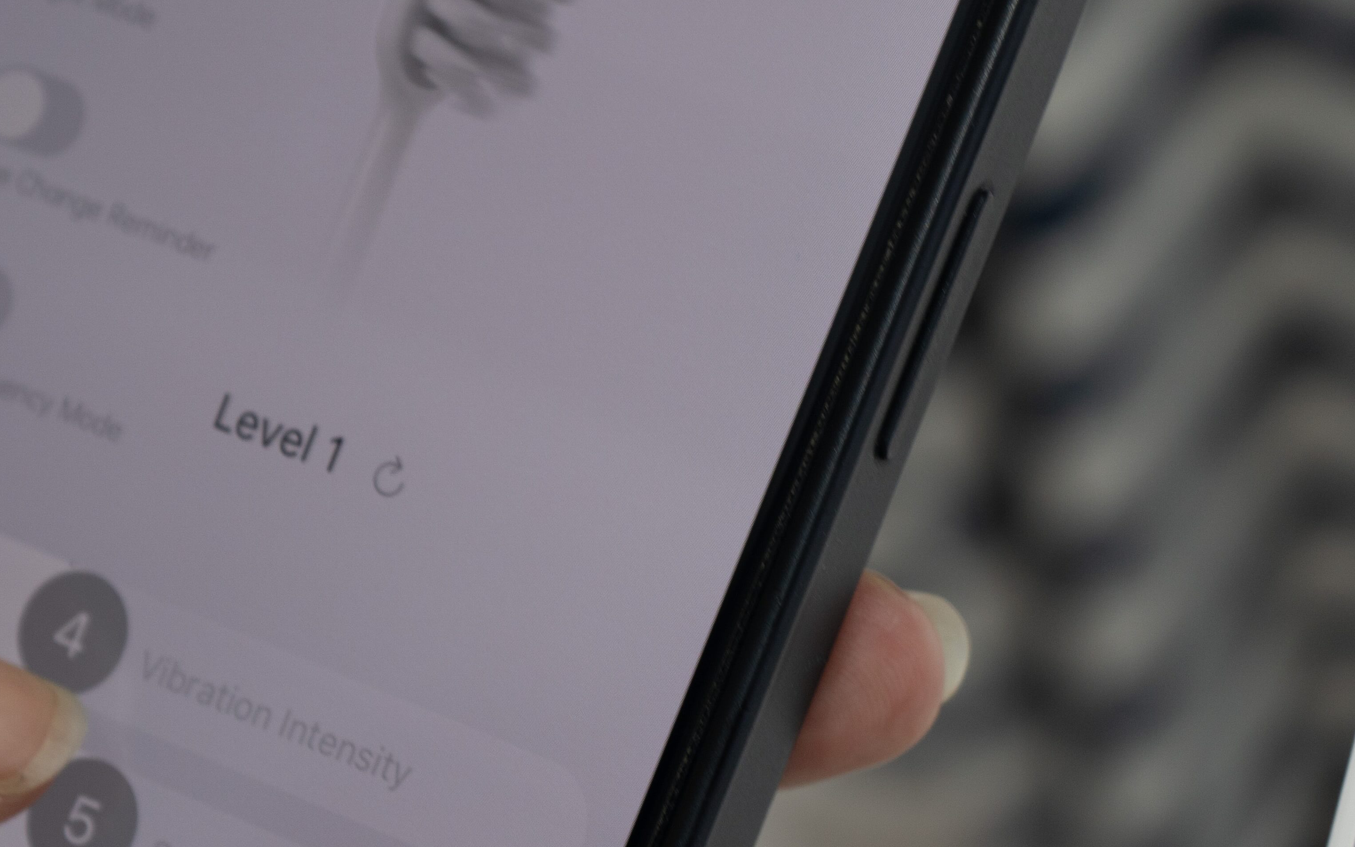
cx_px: 838
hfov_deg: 18.7
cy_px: 750
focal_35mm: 111
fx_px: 4099
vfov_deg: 11.7
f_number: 4
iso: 200
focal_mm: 35
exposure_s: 1/160
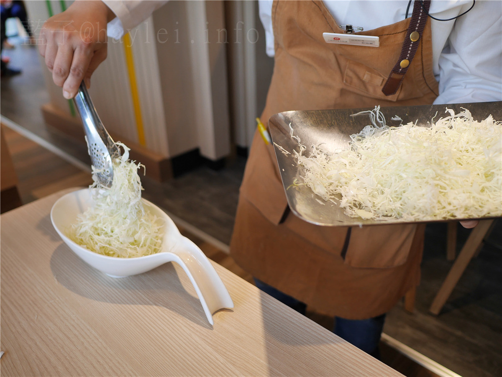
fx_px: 435
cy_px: 188
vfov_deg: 46.8
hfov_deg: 59.9
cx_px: 251
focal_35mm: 30
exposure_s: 1/160
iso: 200
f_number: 2
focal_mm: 15
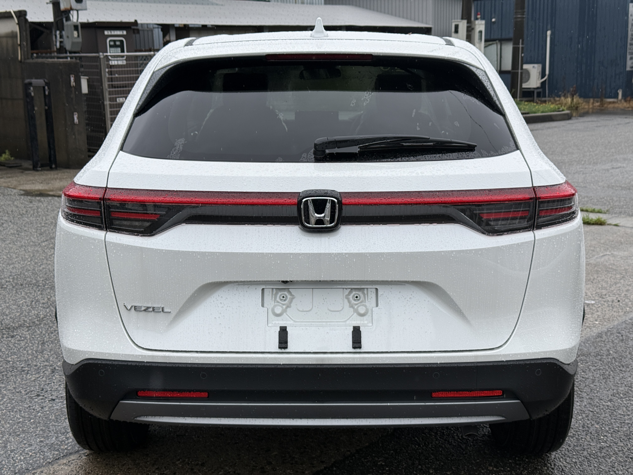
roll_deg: +1.6
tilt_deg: -11.4
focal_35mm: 48
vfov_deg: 30.3
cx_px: 316
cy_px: 238
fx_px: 878
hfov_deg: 39.7
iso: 64
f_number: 1.78
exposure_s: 1/828
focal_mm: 6.76
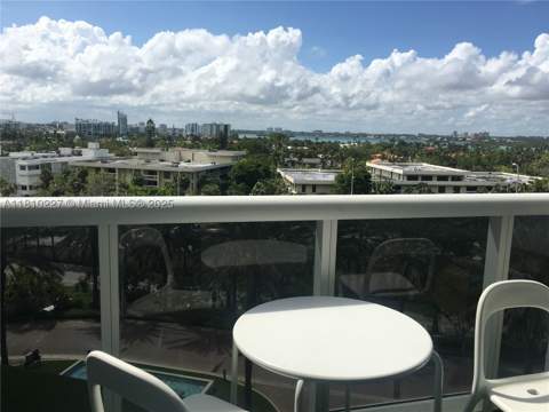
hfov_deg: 61.7
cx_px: 274
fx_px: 460
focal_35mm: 29
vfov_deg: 48.2
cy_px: 206
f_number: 2.2
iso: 25
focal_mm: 4.15
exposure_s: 1/2747
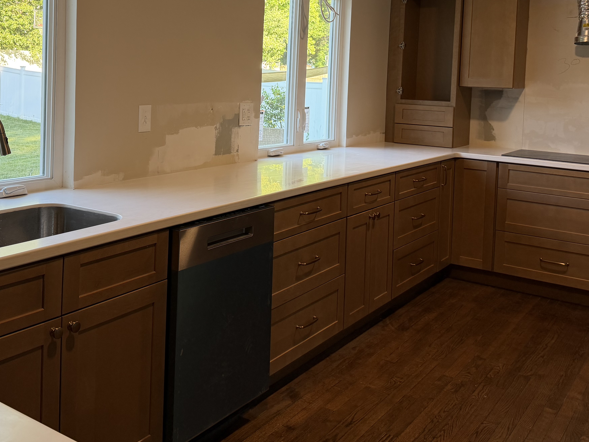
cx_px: 233
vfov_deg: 35.9
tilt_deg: -2.2
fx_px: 664
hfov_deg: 47.6
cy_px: 108
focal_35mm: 39
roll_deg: -2.0
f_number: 1.78
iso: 100
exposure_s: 1/132
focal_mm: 6.76
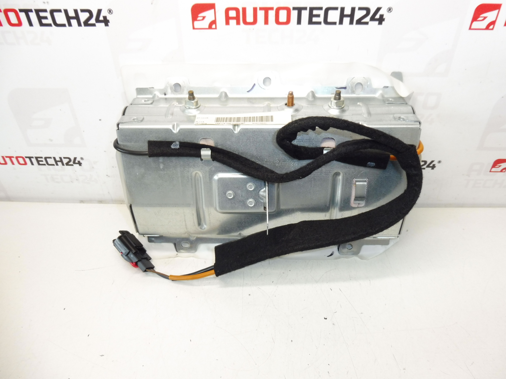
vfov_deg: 54.9
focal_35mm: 25
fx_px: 365
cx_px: 253
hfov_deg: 69.4
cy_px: 190
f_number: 3.5
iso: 200
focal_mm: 4.4
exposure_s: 1/60
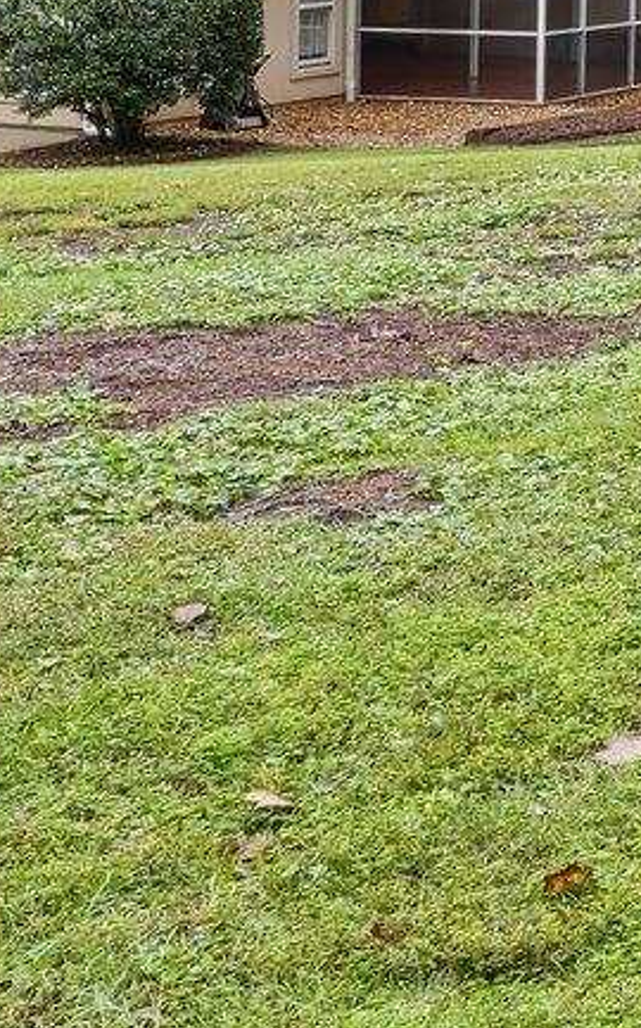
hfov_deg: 12.0
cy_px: -158
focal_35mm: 82
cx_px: 1636
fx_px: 2296
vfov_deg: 23.4
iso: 100
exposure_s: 1/3
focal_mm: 17
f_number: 9
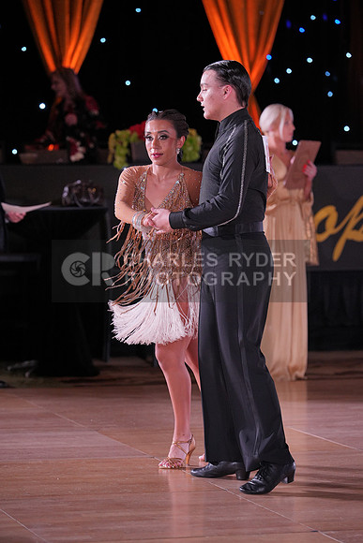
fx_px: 2071
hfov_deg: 10.0
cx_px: 182
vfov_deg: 15.0
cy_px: 272
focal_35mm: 137
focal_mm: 137
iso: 1600
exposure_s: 1/400
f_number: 3.5
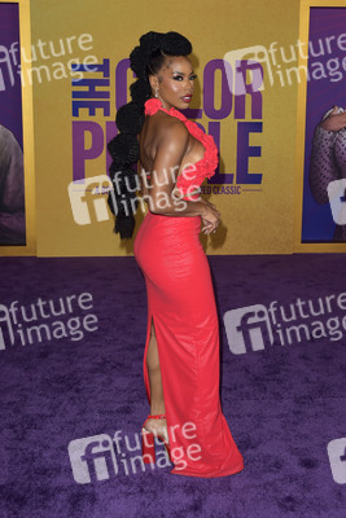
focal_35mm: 38
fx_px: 547
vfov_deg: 50.7
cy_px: 259
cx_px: 173
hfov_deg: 35.1
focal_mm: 38
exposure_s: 1/250
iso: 320
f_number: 6.3
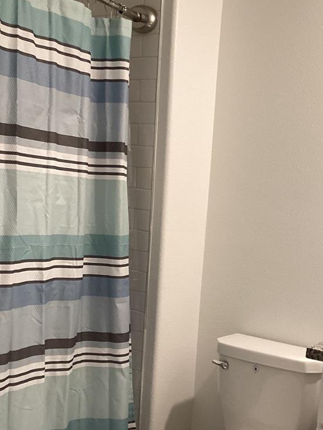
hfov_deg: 28.0
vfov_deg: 37.0
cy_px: 296
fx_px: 634
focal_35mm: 51
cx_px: 255
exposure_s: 1/60
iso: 200
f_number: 2.4
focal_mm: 3.3
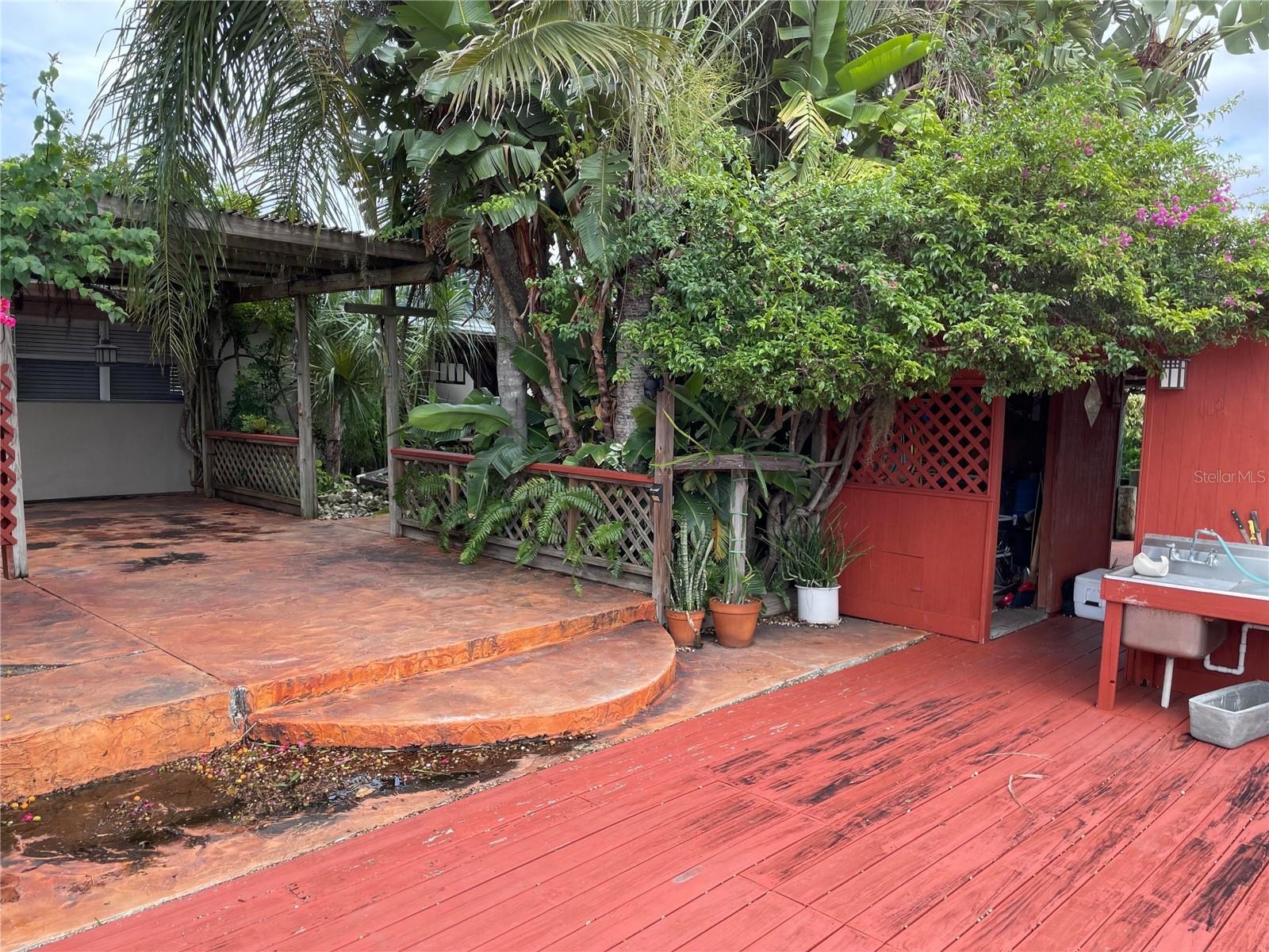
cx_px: 634
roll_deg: -0.2
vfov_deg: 53.1
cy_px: 476
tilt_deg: -5.6
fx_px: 953
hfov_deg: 67.3
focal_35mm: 26
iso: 32
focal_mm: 4.2
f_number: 1.6
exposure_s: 1/707
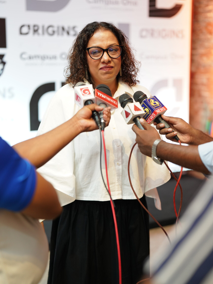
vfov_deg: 34.9
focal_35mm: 55
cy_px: 126
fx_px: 451
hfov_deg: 26.6
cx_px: 106
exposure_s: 1/160
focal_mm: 50
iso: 1250
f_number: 1.8
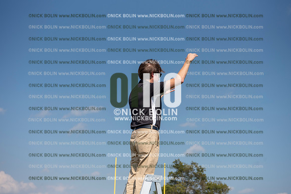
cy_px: 97
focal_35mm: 62
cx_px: 146
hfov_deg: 32.4
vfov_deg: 21.9
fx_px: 501
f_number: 5.6
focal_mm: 62
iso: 200
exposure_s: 1/2000
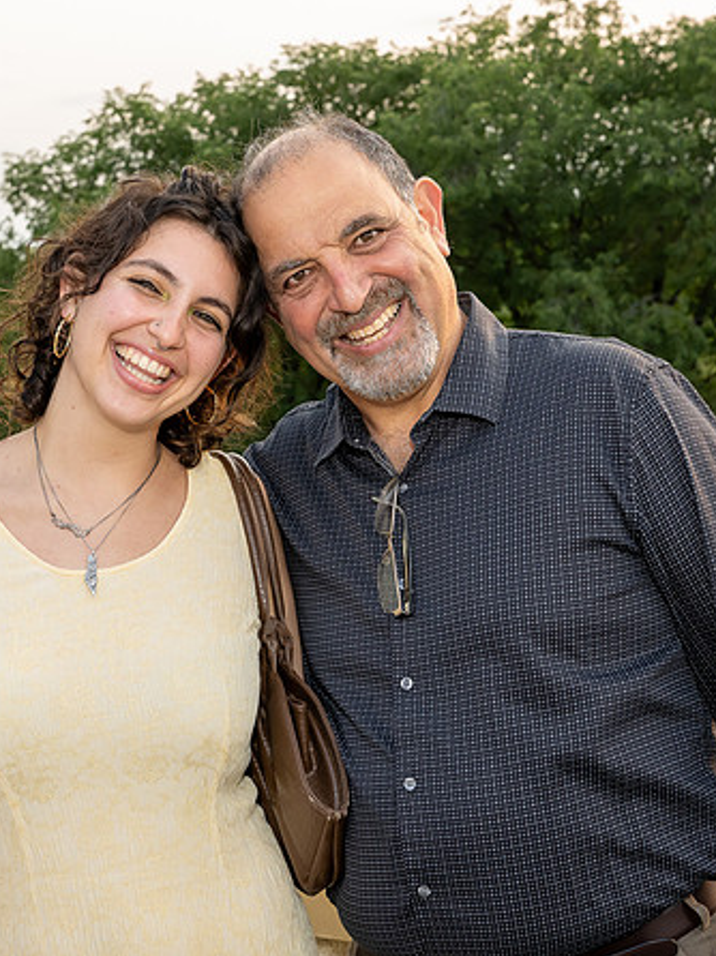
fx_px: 1905
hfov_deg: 21.3
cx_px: 282
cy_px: 431
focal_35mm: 69
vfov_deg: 28.2
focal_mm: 43
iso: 800
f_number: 8
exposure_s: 1/250
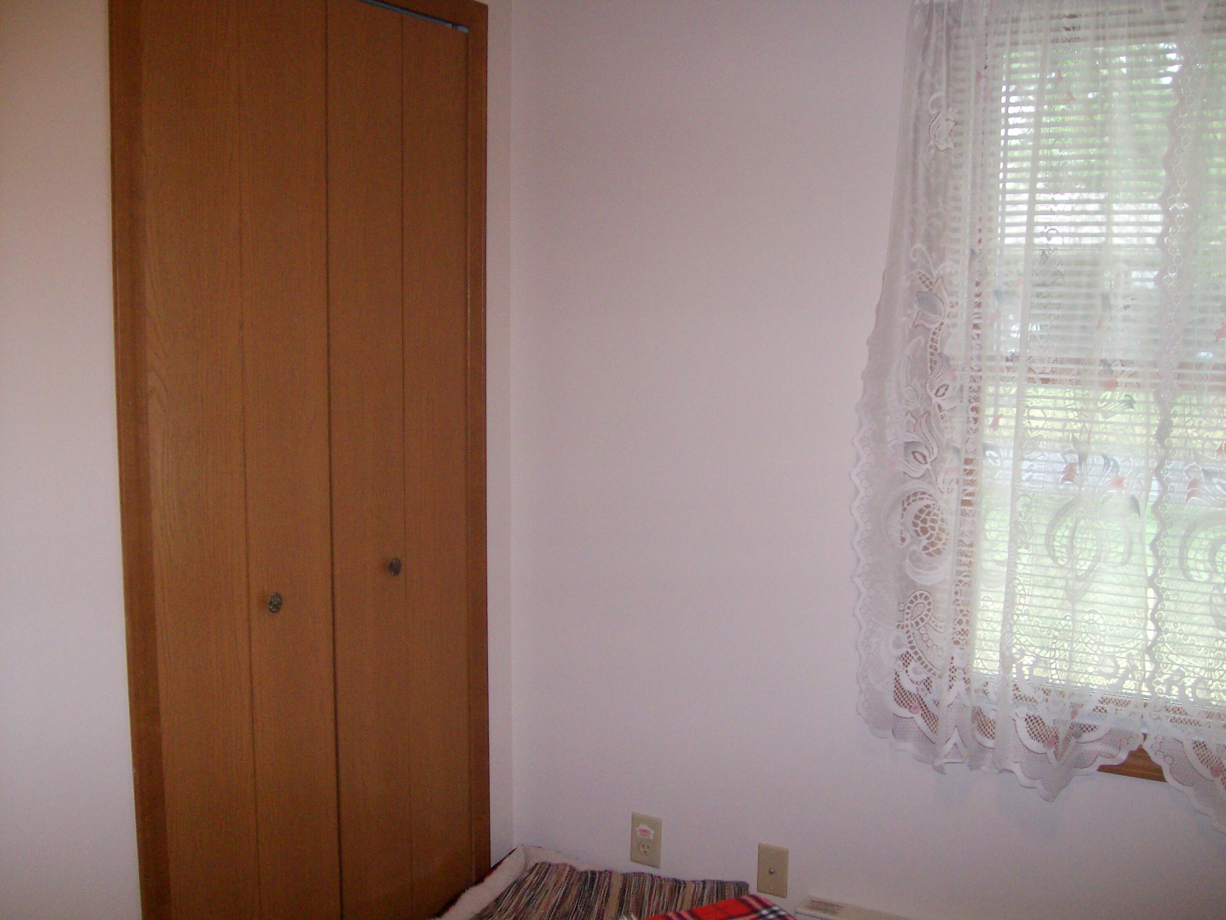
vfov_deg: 40.7
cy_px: 460
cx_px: 613
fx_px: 1240
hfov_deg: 52.6
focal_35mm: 35
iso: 200
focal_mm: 5.8
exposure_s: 1/40
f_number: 2.8
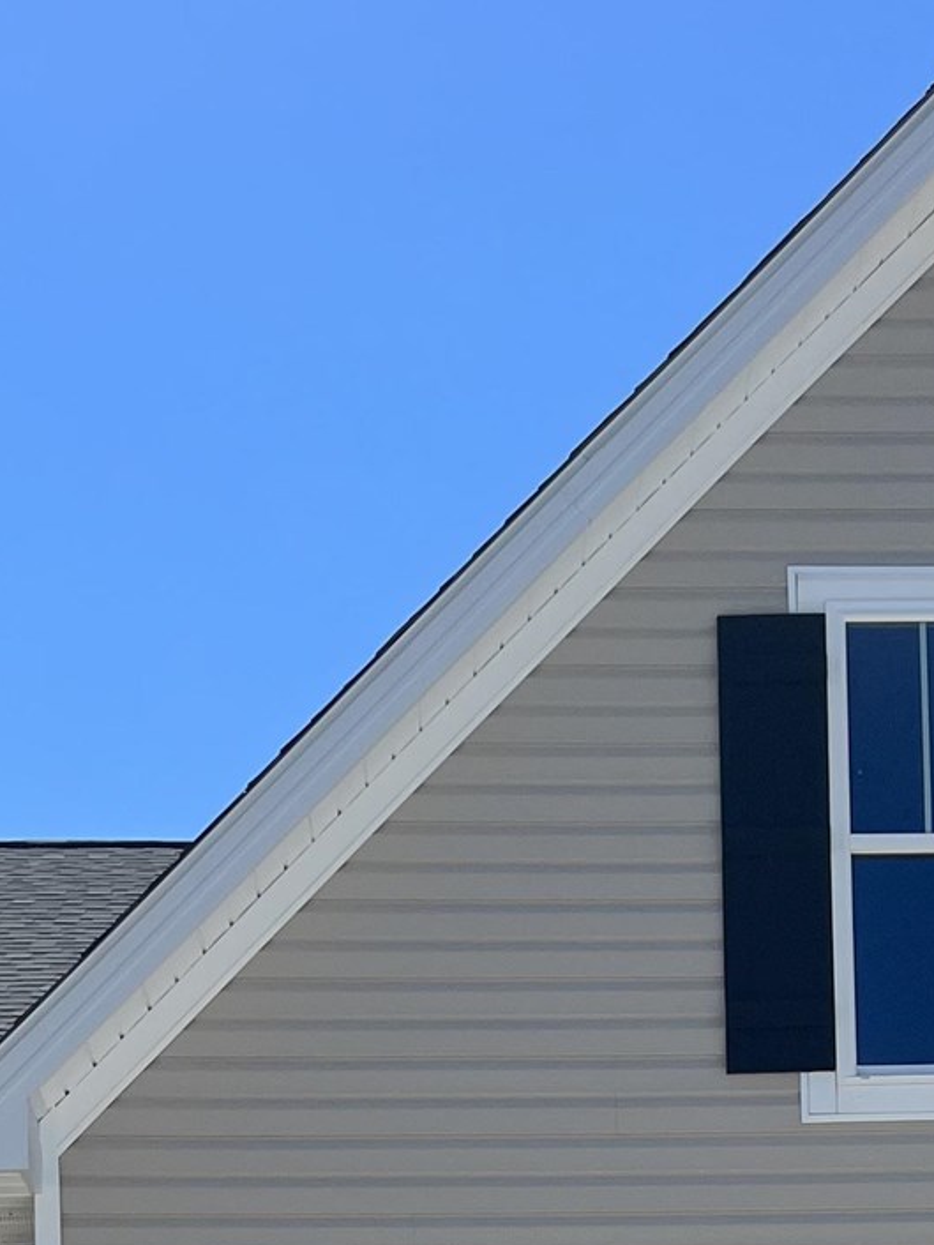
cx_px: 586
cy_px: 1805
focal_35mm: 85
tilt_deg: +3.4
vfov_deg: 20.2
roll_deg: +1.4
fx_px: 3057
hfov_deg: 17.3
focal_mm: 5.7
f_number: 1.5
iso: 50
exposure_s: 1/6579
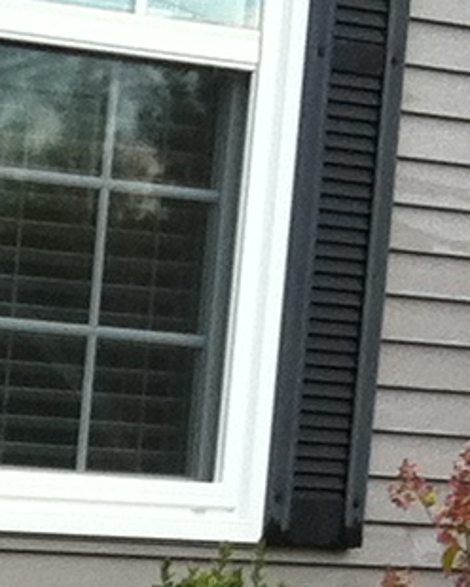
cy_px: 981
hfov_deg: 5.3
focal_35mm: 285
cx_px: -599
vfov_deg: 6.7
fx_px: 4956
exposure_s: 1/160
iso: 80
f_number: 2.8
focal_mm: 3.85
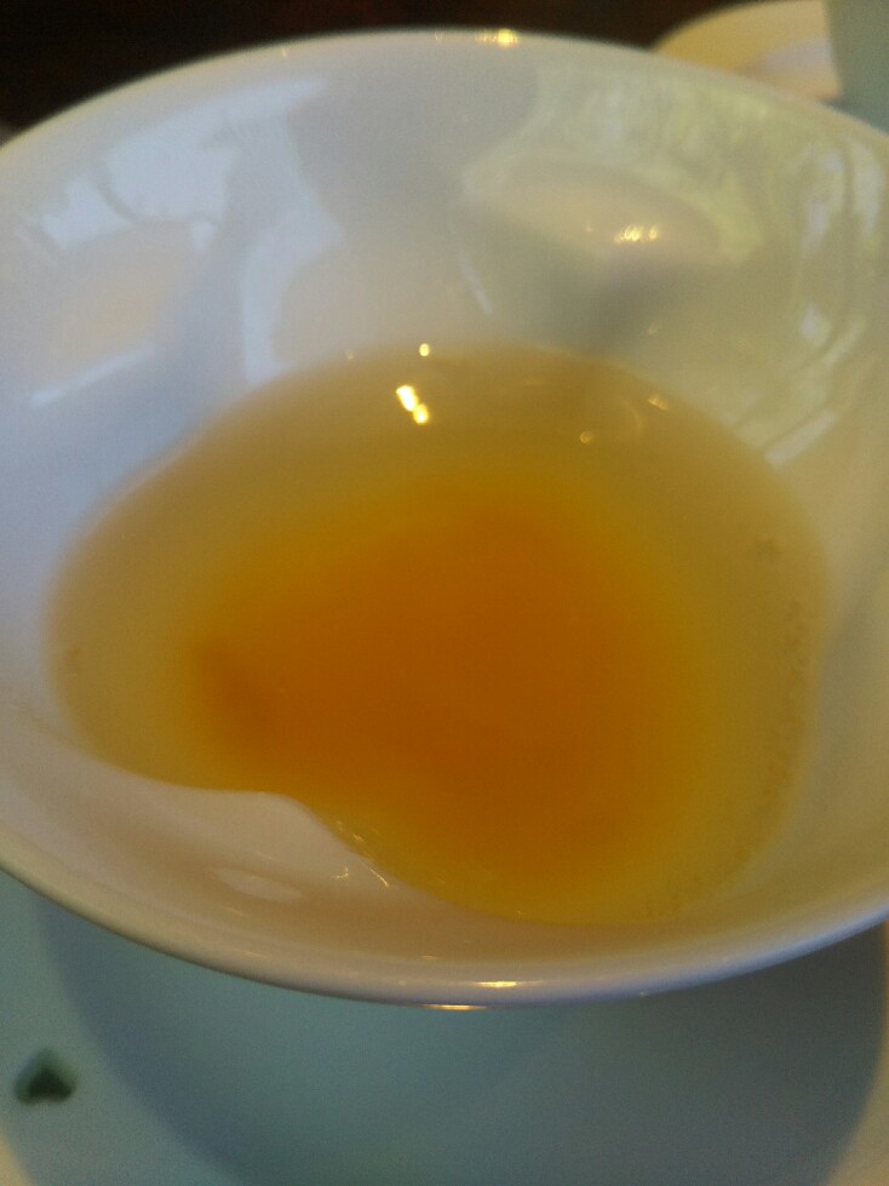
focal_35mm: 30
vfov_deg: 60.0
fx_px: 1027
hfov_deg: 46.8
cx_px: 444
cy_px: 593
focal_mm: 4
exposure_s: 1/120
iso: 40
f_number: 2.2
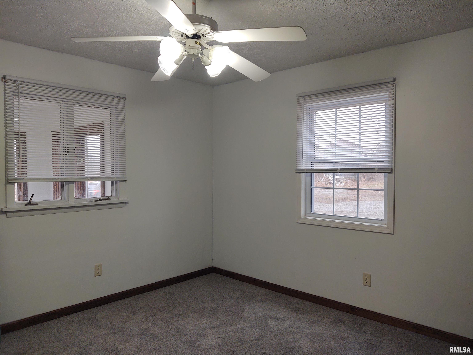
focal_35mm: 27
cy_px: 178
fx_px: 369
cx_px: 236
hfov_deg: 65.3
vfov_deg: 51.4
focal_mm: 4.75
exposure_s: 1/121
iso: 100
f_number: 1.7
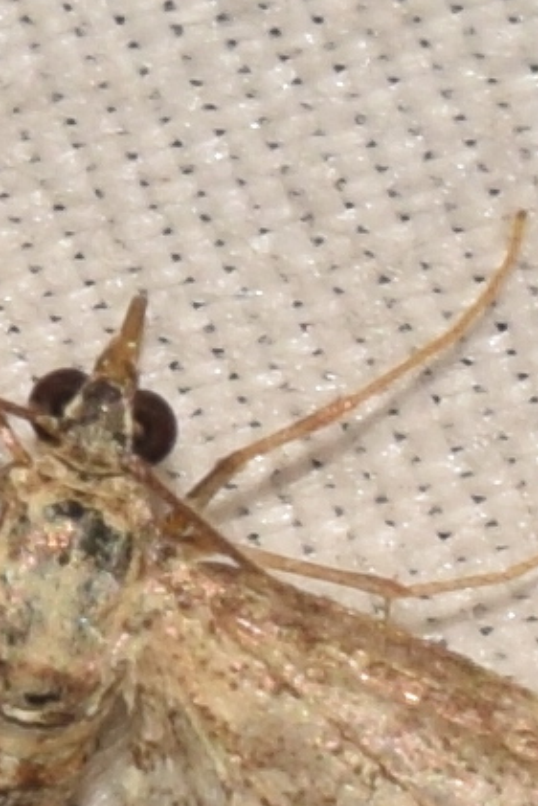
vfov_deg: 3.2
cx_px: 77
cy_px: 766
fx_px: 14311
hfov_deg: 2.2
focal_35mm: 639
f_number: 14
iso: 125
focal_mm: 140
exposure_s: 1/160
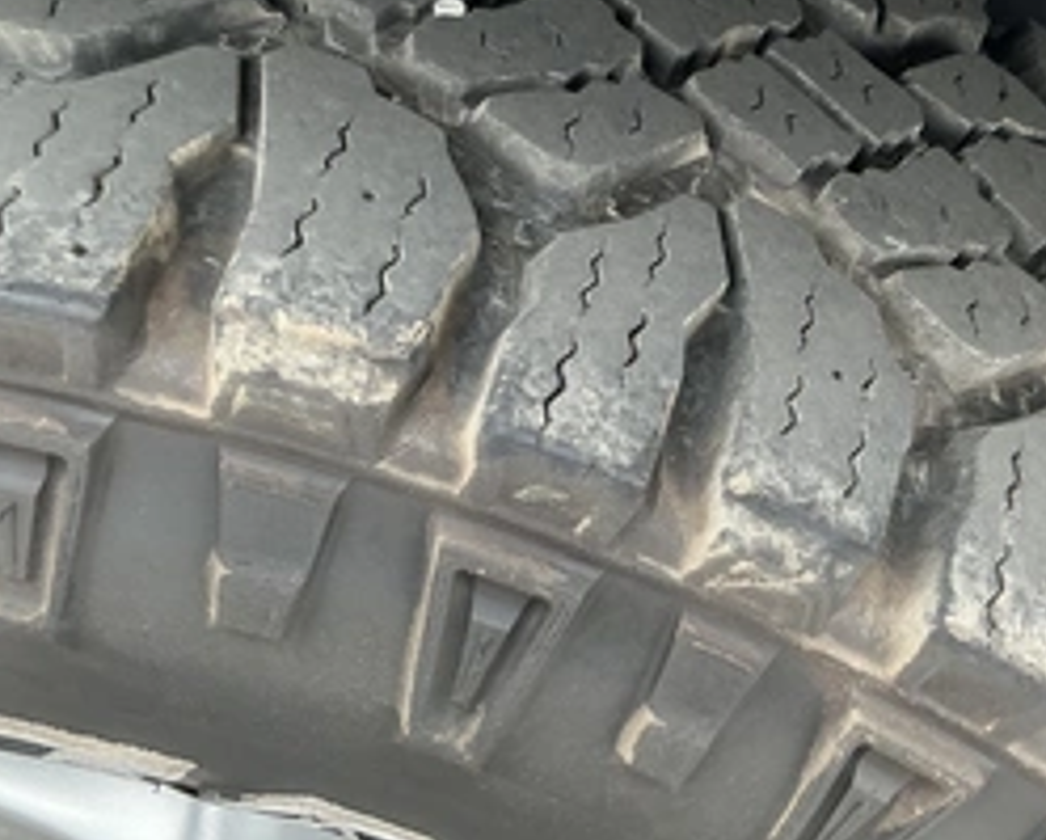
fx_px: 1364
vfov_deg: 34.2
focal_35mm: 44
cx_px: 553
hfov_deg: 41.9
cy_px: 431
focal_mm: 3
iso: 32
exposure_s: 1/172
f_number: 1.8
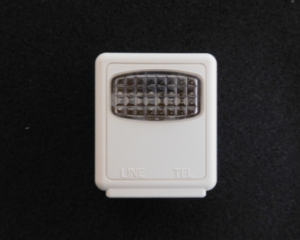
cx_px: 153
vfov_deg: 53.2
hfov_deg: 64.1
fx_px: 240
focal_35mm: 27
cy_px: 122
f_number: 3.4
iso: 400
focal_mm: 4.5
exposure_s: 1/20
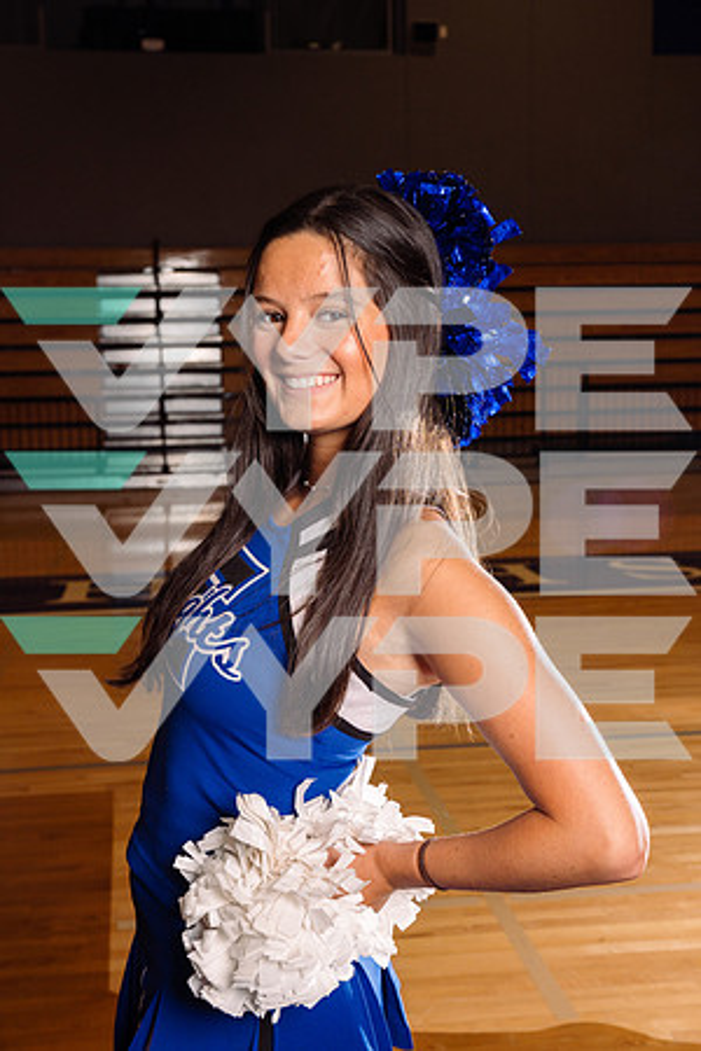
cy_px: 526
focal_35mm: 48
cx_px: 350
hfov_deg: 28.1
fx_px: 1402
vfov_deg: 41.1
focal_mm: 48
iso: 250
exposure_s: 1/250
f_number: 8
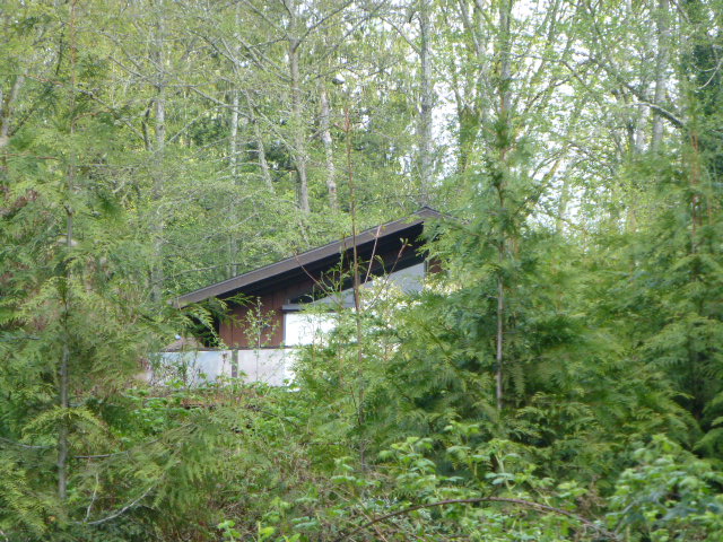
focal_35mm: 249
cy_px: 271
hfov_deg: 8.0
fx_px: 5201
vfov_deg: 6.0
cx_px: 362
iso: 400
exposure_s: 1/160
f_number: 5.7
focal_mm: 44.4
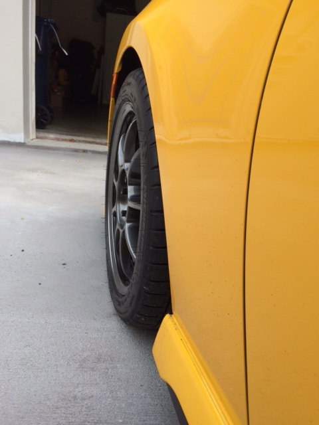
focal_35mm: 29
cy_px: 212
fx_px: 356
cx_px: 160
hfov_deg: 48.2
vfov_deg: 61.7
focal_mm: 4.15
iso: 32
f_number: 2.2
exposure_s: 1/641
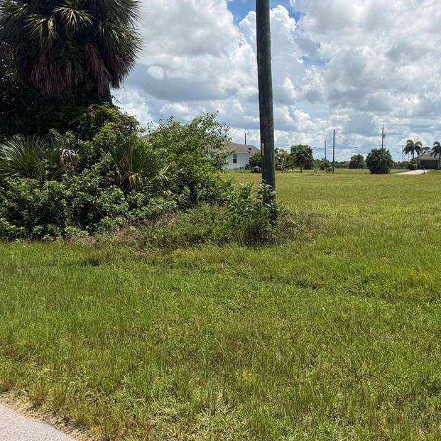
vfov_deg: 47.2
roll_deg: +0.4
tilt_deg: -7.7
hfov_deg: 45.2
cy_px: 231
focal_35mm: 35
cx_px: 344
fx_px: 504
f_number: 1.78
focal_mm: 6.76
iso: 80
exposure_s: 1/6711
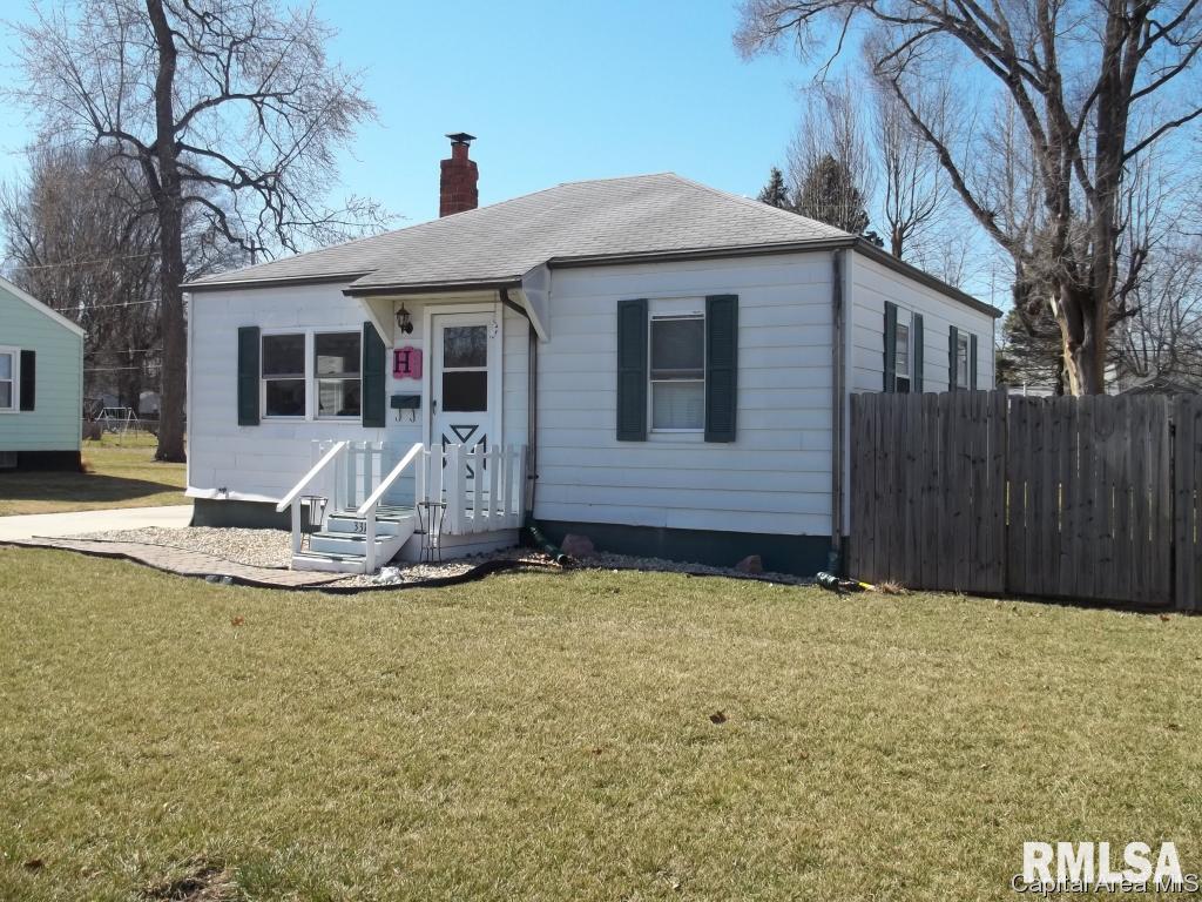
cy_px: 451
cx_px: 601
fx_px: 1146
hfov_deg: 55.4
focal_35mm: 33
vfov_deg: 42.9
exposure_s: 1/100
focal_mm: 5.9
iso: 64
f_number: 8
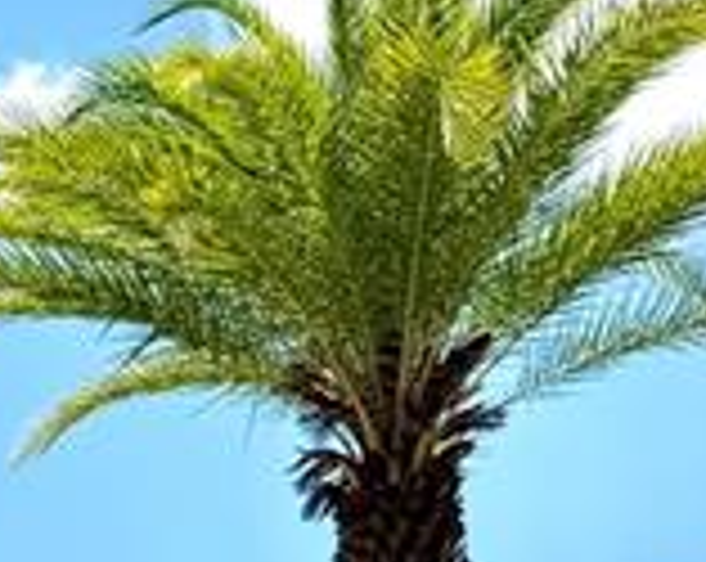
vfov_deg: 9.5
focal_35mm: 153
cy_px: 1030
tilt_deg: +5.1
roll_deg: -0.8
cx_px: -859
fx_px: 3191
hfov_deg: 11.1
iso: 80
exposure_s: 1/8130
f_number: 1.78
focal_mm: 6.76
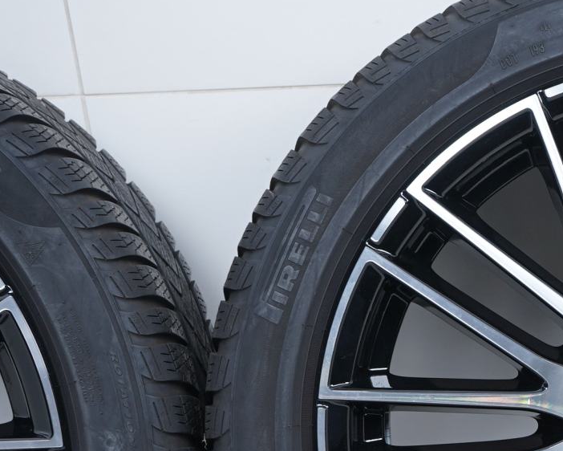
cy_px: 418
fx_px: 1967
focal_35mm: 118
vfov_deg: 13.0
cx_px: 654
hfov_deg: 15.7
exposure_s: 1/125
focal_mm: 46
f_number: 7.1
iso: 250
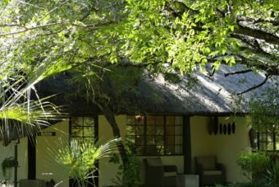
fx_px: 752
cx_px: 179
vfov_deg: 14.1
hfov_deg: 21.0
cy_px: 92
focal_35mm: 97
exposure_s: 1/125
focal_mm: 20.23
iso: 125
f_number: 3.4
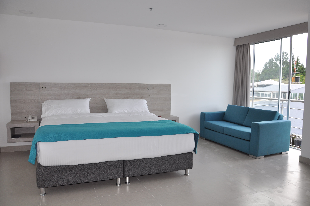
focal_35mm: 27
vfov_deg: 47.8
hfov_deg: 67.4
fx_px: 232
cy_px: 103
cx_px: 155
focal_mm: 18
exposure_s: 1/80
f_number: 5.6
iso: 200
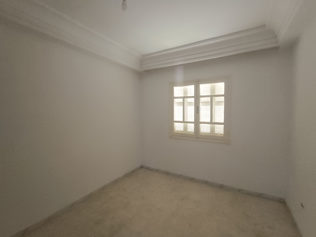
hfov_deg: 94.5
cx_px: 158
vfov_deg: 78.1
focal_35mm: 16
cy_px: 118
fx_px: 146
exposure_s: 1/33.3
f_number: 2.2
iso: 759
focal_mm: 1.66
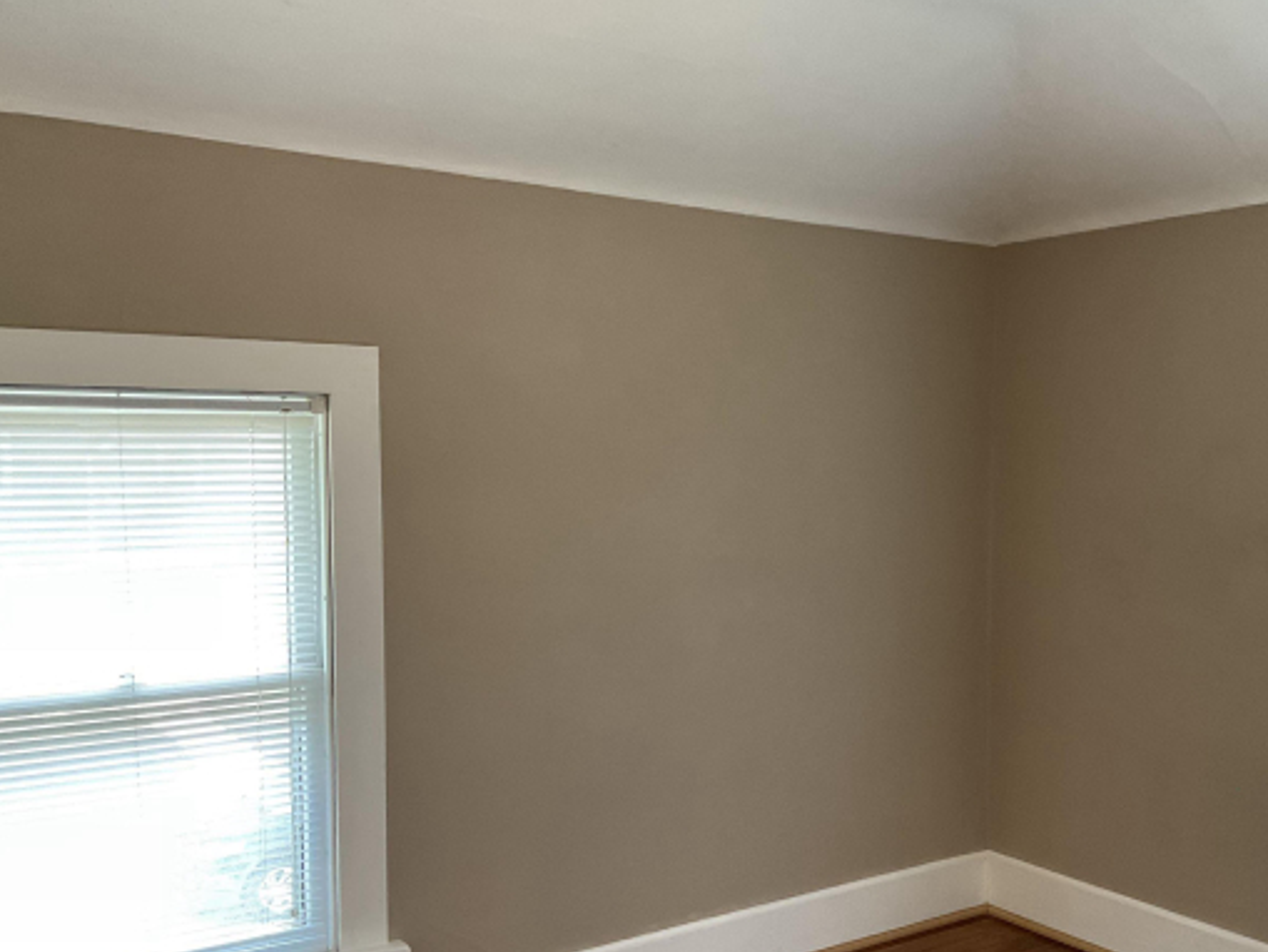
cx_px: 801
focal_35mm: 38
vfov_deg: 37.6
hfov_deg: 48.5
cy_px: 553
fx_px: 1392
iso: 100
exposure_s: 1/60
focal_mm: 3
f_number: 1.8
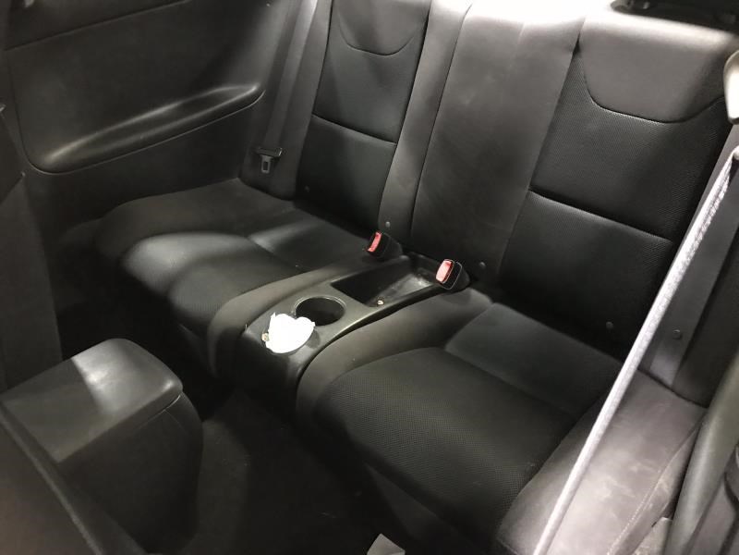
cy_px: 278
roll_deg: -0.6
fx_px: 598
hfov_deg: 63.4
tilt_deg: -35.4
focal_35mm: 28
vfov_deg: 49.7
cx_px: 370
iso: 100
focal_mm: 3.99
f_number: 1.8
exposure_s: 1/4
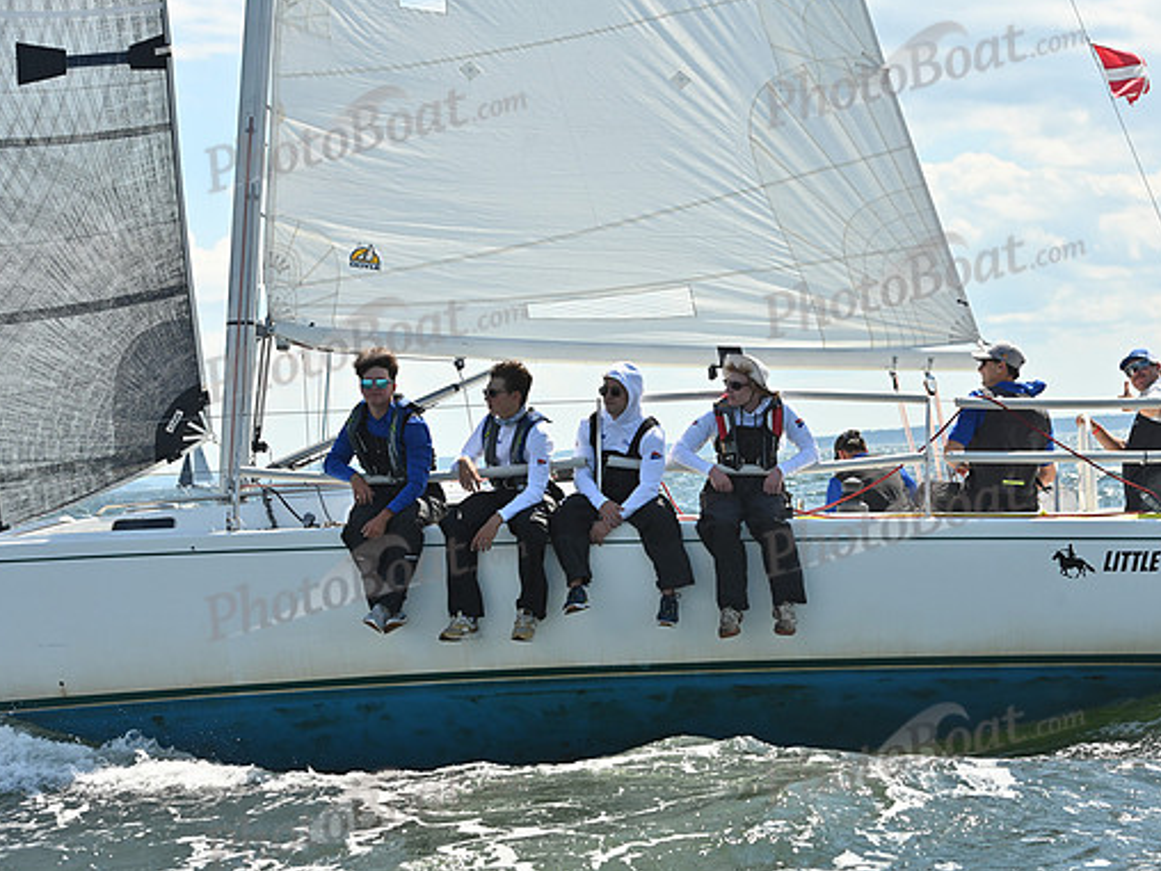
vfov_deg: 16.4
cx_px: 647
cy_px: 431
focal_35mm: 90
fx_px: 3019
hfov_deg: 21.8
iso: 250
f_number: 8
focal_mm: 82
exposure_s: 1/1250
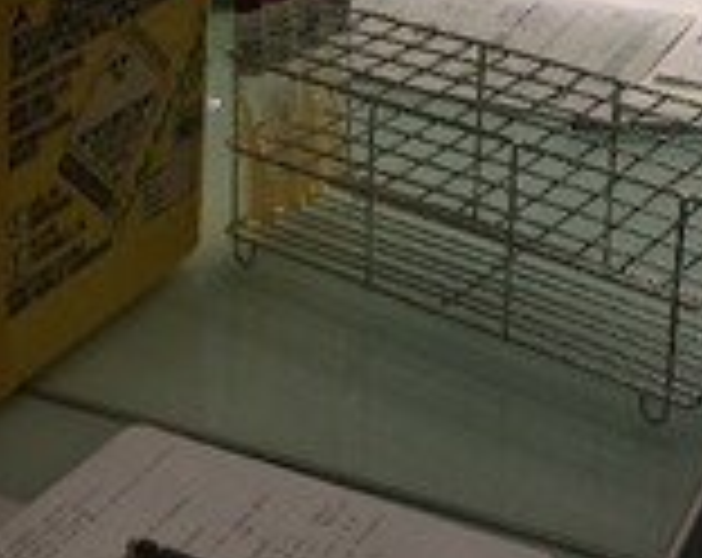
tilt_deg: -16.6
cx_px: 443
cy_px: -166
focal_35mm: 91
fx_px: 1886
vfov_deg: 16.0
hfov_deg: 21.0
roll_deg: -0.3
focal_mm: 4.15
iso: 40
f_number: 2.2
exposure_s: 1/100
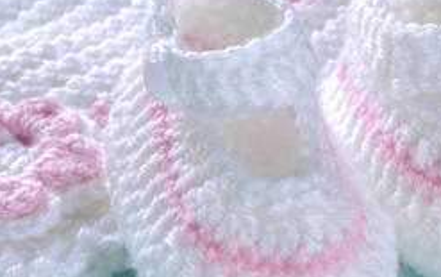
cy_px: 187
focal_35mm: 139
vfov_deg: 9.5
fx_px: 1672
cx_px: 396
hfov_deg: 14.9
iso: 100
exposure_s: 1/125
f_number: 11
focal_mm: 50
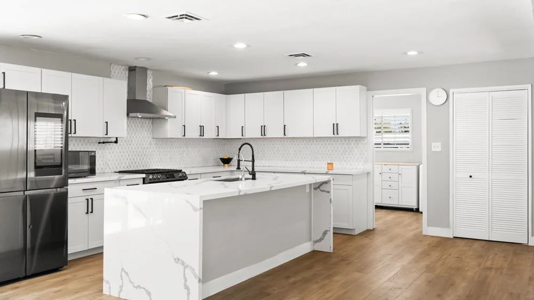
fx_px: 453
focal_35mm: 32
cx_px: 265
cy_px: 142
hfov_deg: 61.0
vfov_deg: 36.7
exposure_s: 1/13
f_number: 8
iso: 400
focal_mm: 20
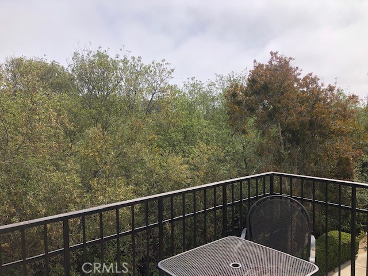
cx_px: 184
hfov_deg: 63.4
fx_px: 298
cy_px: 138
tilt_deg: -4.2
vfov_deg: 49.7
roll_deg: -0.7
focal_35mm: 28
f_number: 1.8
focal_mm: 3.99
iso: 25
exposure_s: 1/3003
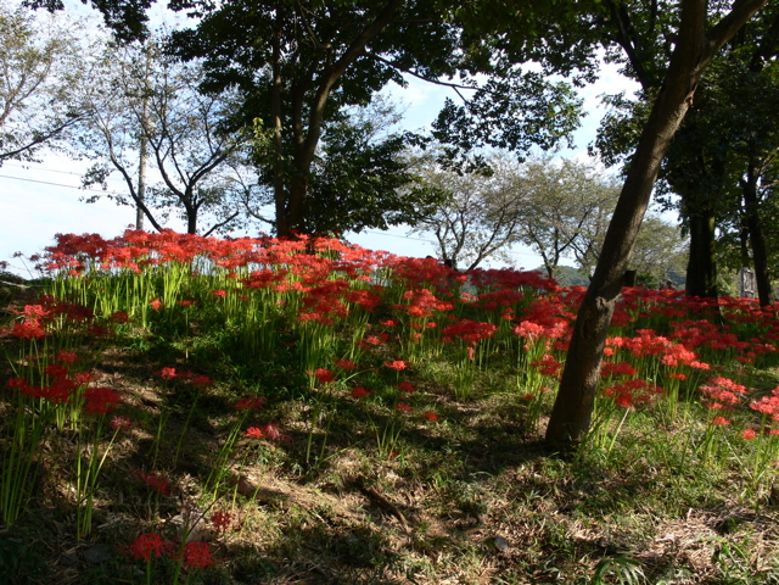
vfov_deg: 40.7
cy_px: 292
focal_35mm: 35
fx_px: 788
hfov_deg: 52.6
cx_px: 390
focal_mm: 7.4
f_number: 5.6
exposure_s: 1/125
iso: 80
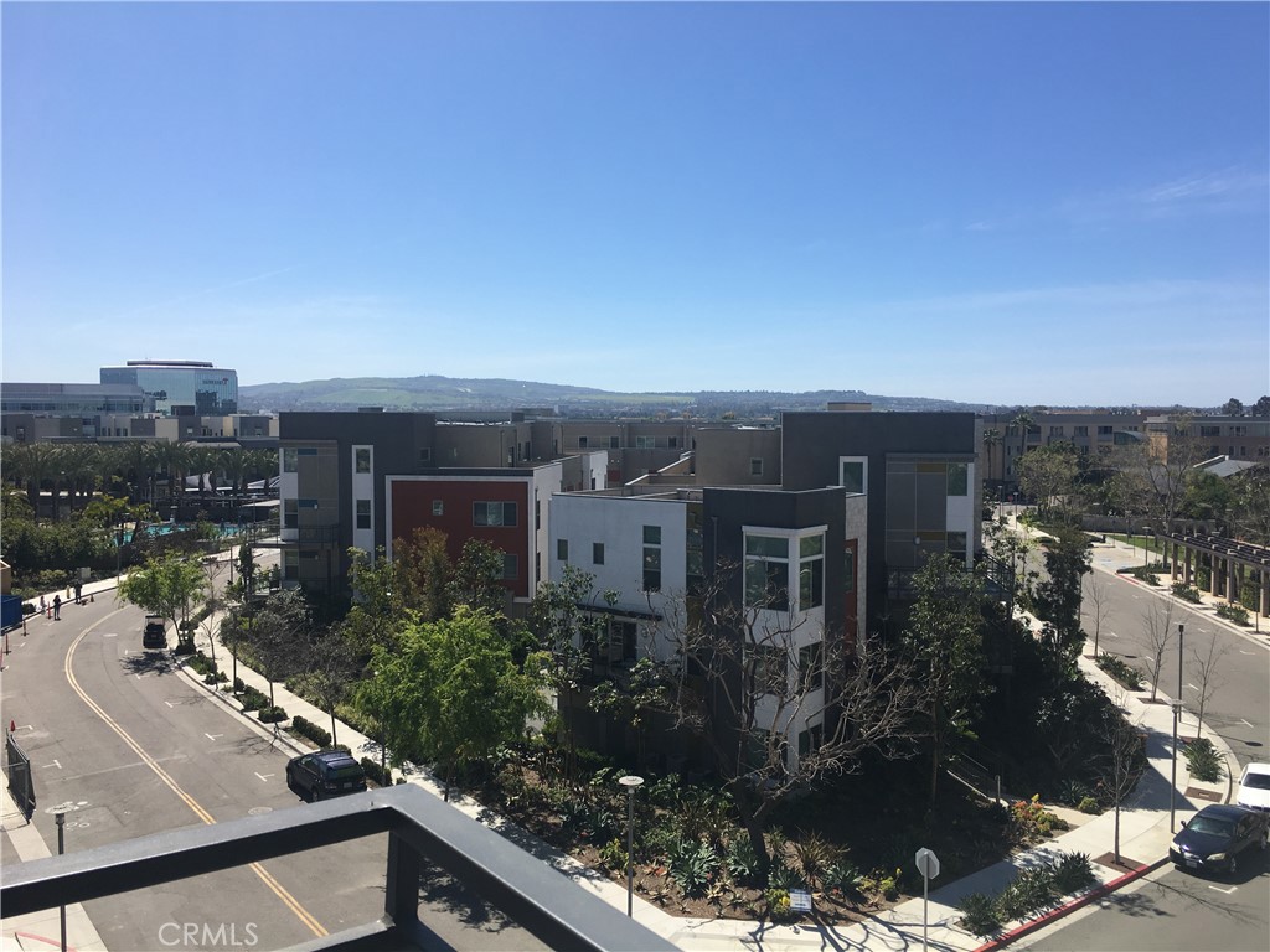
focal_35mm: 29
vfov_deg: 48.2
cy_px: 476
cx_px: 635
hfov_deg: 61.7
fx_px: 1064
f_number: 2.2
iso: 25
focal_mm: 4.15
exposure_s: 1/1972
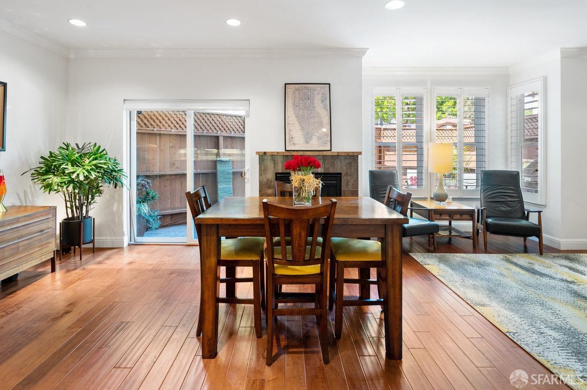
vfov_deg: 70.3
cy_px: 195
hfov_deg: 93.3
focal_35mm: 17
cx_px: 294
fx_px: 277
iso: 400
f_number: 9
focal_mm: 17
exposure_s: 1/3
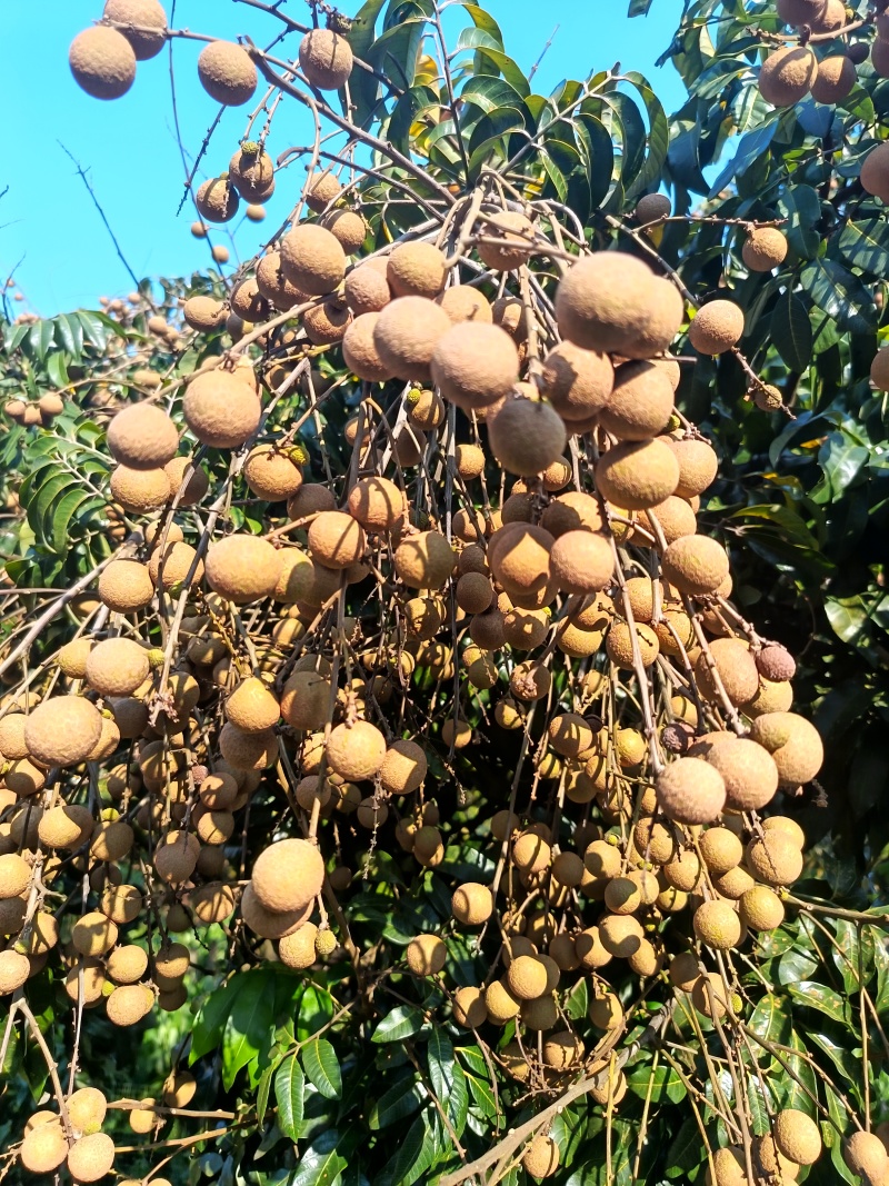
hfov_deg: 56.8
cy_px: 593
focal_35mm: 24
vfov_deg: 71.6
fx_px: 822
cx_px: 444
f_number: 1.75
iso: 100
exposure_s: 1/181
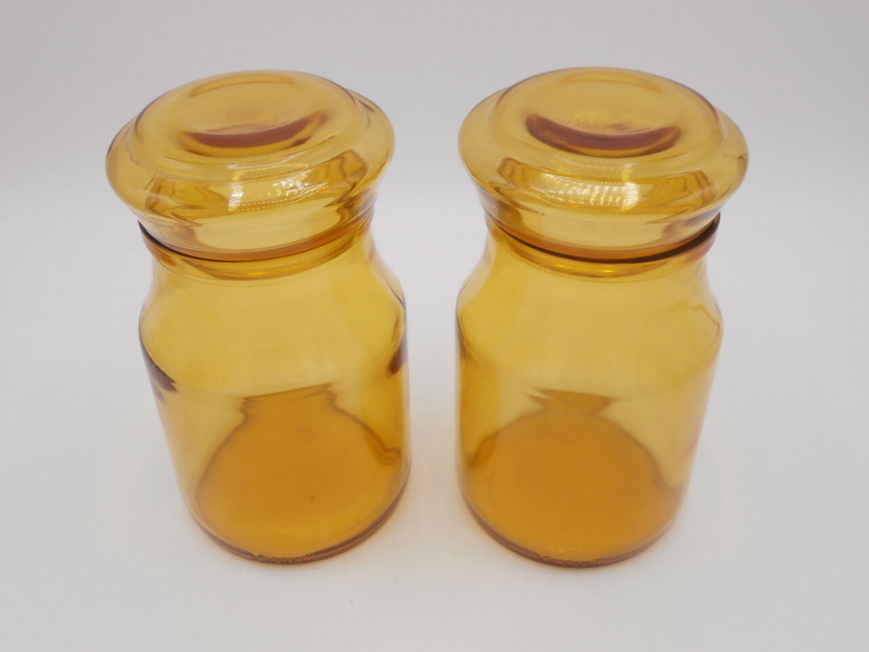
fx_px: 954
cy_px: 326
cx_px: 434
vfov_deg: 37.7
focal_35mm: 38
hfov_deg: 49.0
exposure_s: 1/640
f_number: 3.9
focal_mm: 6.67
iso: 200
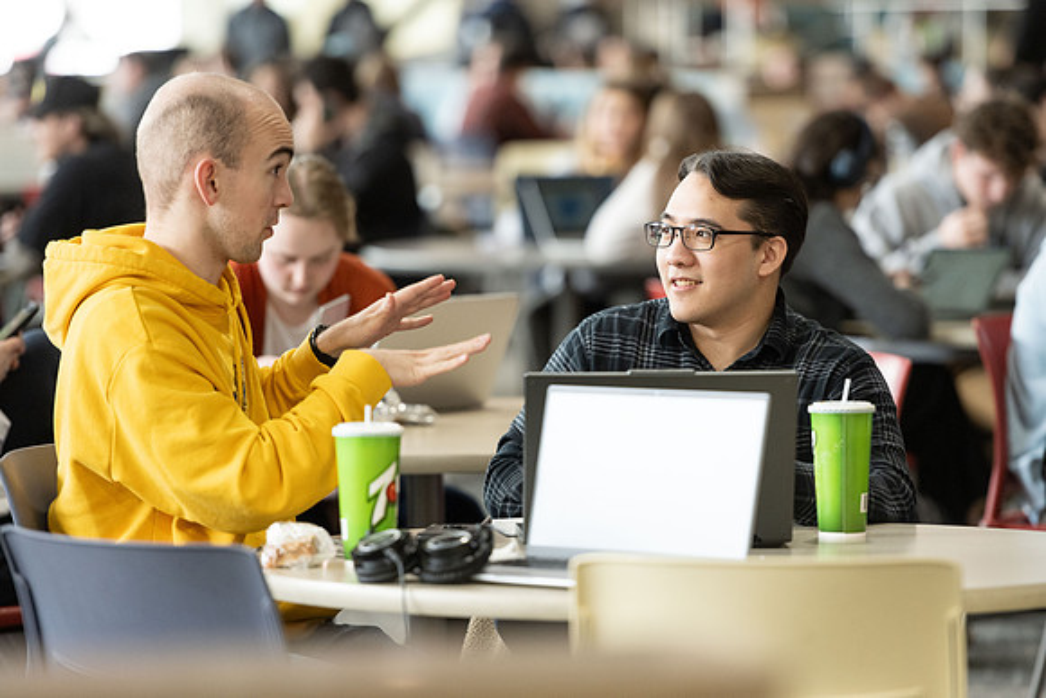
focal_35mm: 204
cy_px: 368
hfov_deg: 10.1
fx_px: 5934
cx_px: 562
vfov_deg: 6.7
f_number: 2.8
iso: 1250
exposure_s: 1/320
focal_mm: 190
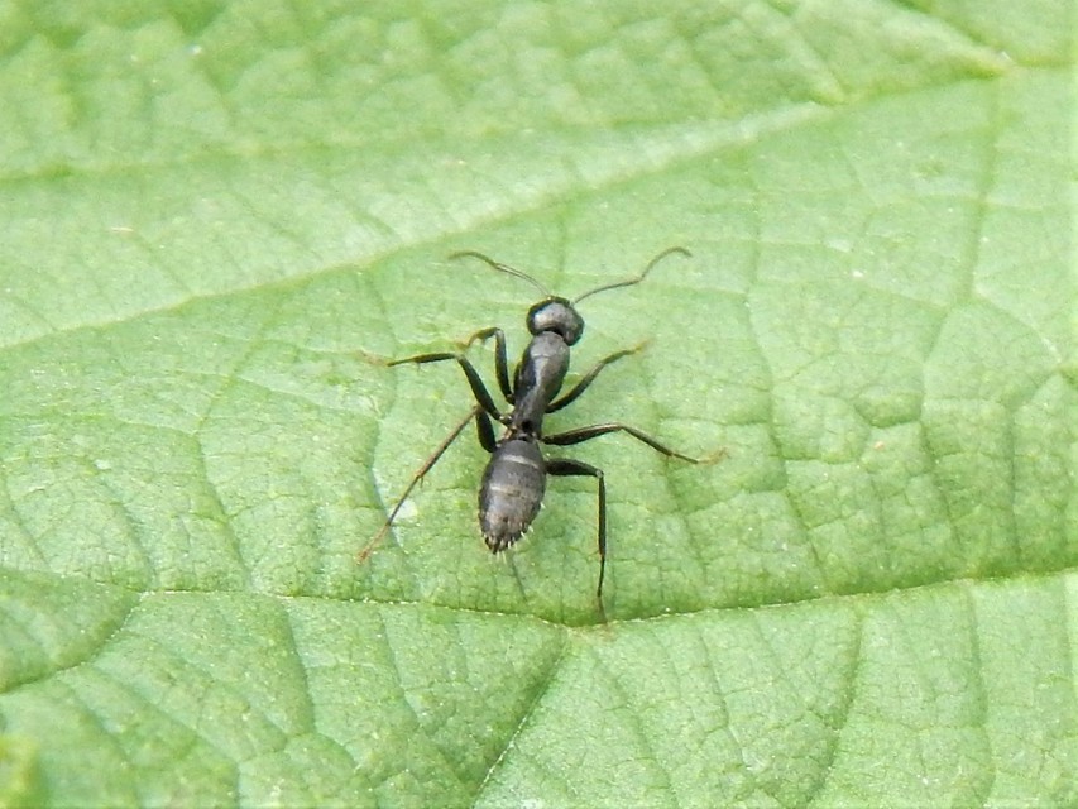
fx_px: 1339
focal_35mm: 43
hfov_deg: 43.8
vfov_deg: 33.6
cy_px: 404
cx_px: 539
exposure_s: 1/160
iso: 400
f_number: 3.6
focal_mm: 7.7
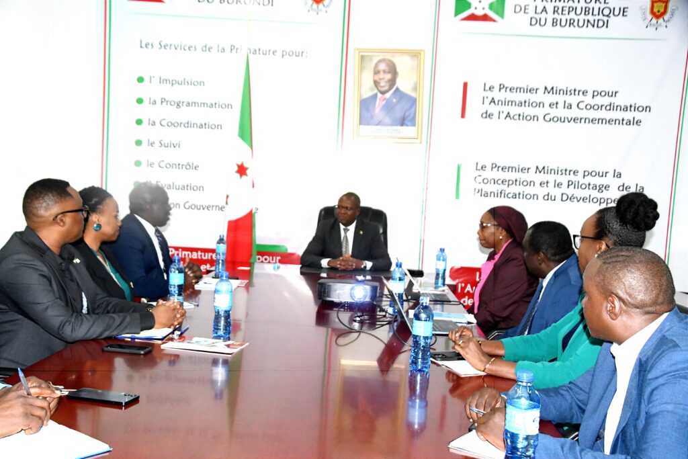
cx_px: 344
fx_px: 745
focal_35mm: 39
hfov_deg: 49.5
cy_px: 230
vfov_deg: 34.2
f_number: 5.6
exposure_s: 1/125
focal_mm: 26
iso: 3200
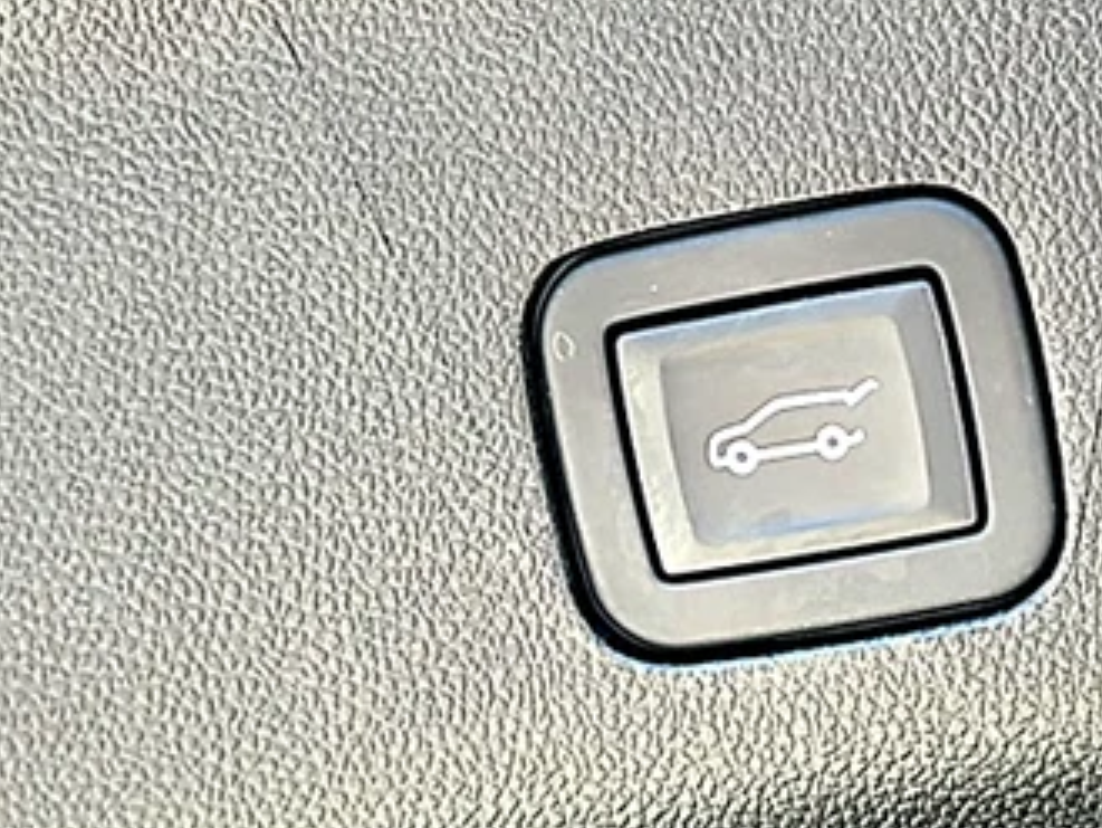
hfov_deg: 22.8
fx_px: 2707
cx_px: 797
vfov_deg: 17.4
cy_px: 417
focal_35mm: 85
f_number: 1.78
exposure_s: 1/307
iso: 80
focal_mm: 6.86
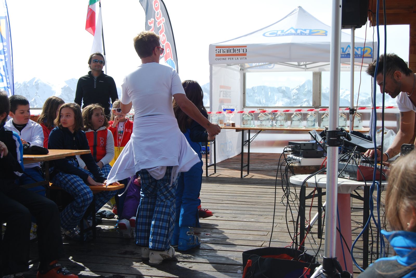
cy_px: 139
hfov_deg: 38.8
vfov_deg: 26.6
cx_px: 208
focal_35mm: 51
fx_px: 590
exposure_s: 1/200
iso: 100
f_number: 7.1
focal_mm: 34
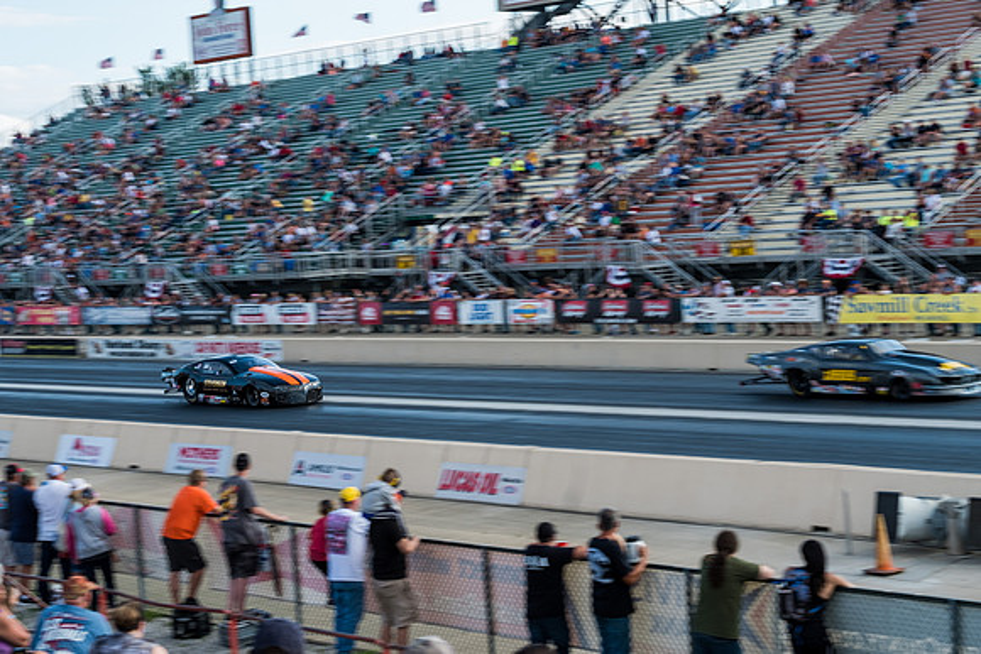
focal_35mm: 75
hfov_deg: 27.0
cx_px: 490
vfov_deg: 18.2
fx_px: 2044
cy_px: 327
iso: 400
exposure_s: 1/200
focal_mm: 50
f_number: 9
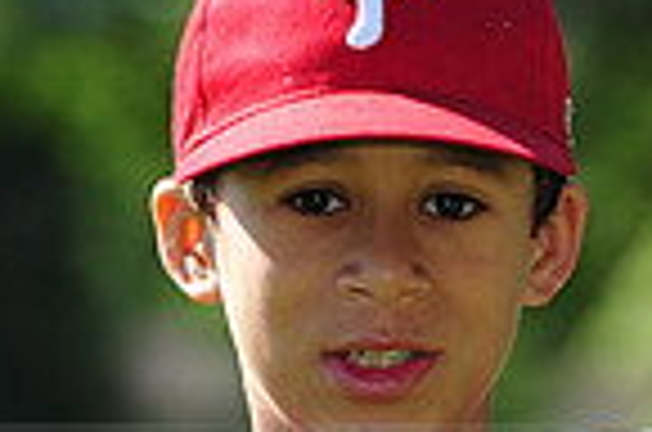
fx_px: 11945
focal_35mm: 661
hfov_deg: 3.1
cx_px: 382
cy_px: 482
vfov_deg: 2.1
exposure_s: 1/640
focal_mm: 165
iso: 200
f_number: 5
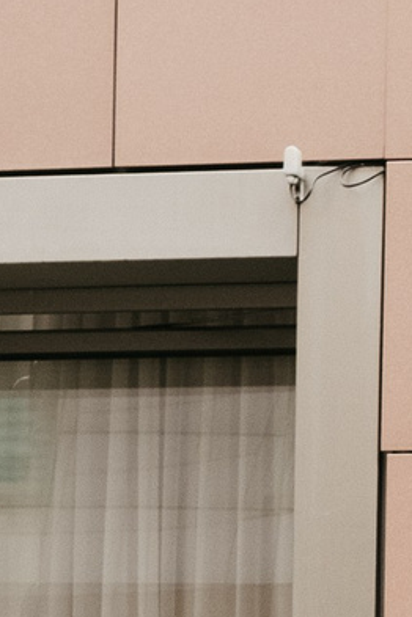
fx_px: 3193
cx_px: 1450
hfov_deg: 6.4
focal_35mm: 186
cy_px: 1188
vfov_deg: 10.3
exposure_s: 1/320
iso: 400
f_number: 4
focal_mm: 24
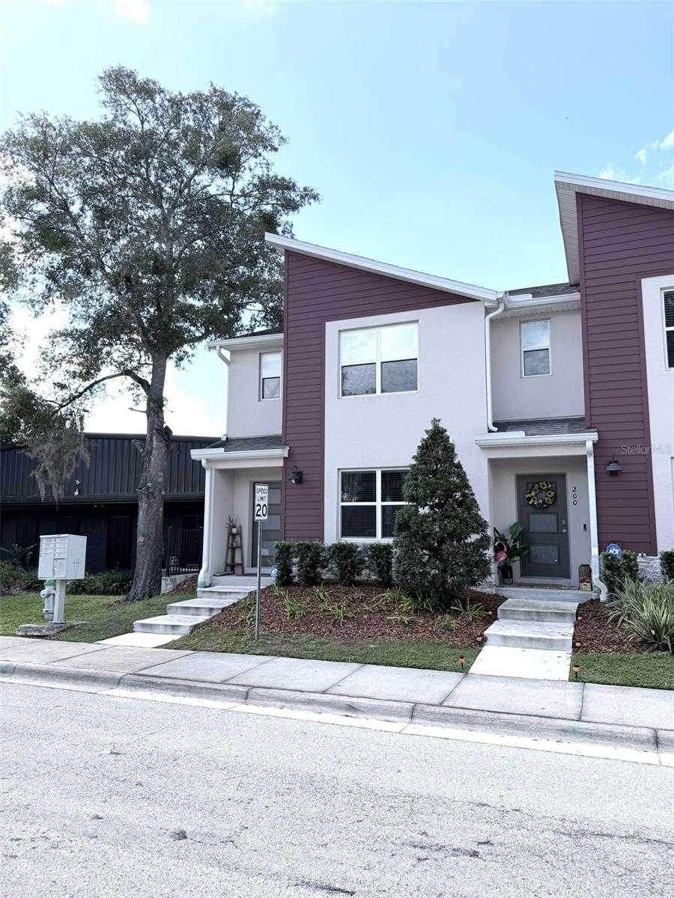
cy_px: 449
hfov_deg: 56.8
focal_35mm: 24
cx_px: 337
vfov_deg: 71.6
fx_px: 623
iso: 80
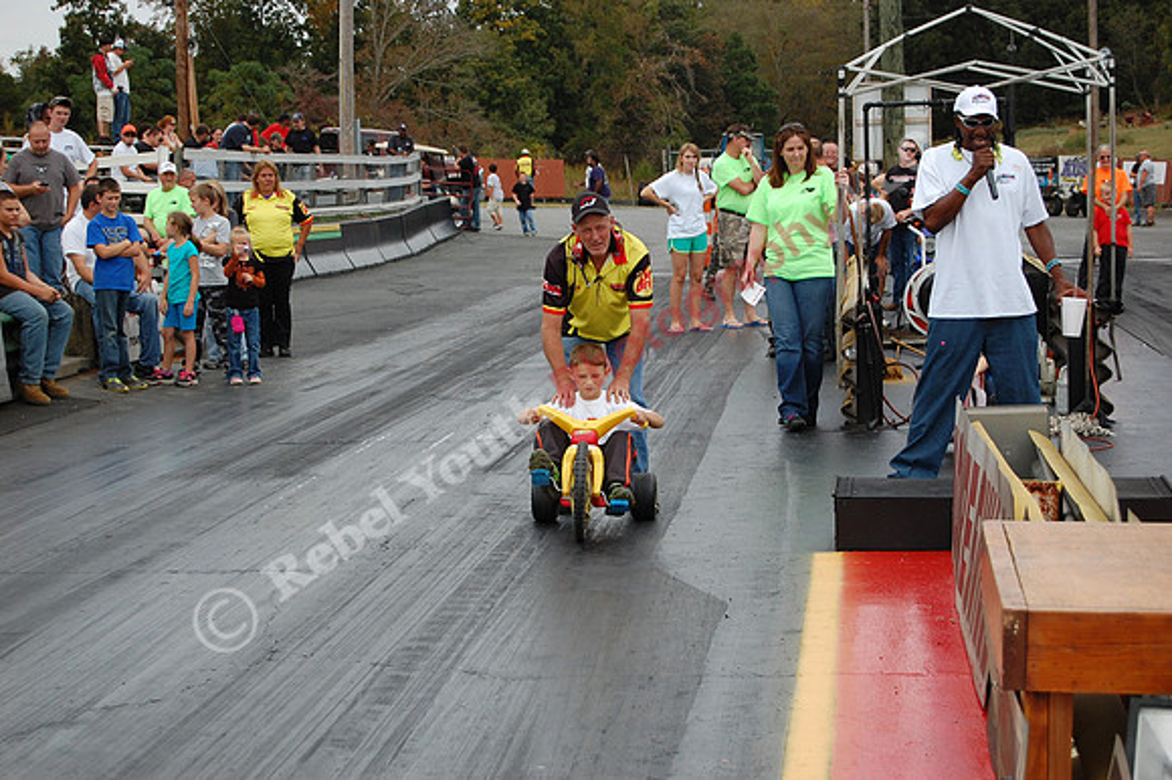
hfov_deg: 24.6
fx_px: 2684
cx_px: 586
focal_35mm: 82
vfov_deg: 16.5
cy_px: 390
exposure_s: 1/1000
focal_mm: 55
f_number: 5.6
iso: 400
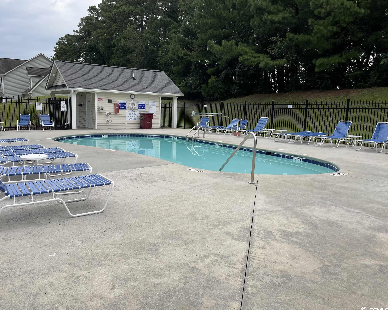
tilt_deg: -7.9
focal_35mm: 28
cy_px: 153
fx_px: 322
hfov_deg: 62.1
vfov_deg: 51.5
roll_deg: -0.8
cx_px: 175
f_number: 1.6
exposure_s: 1/454
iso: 32
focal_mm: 4.2
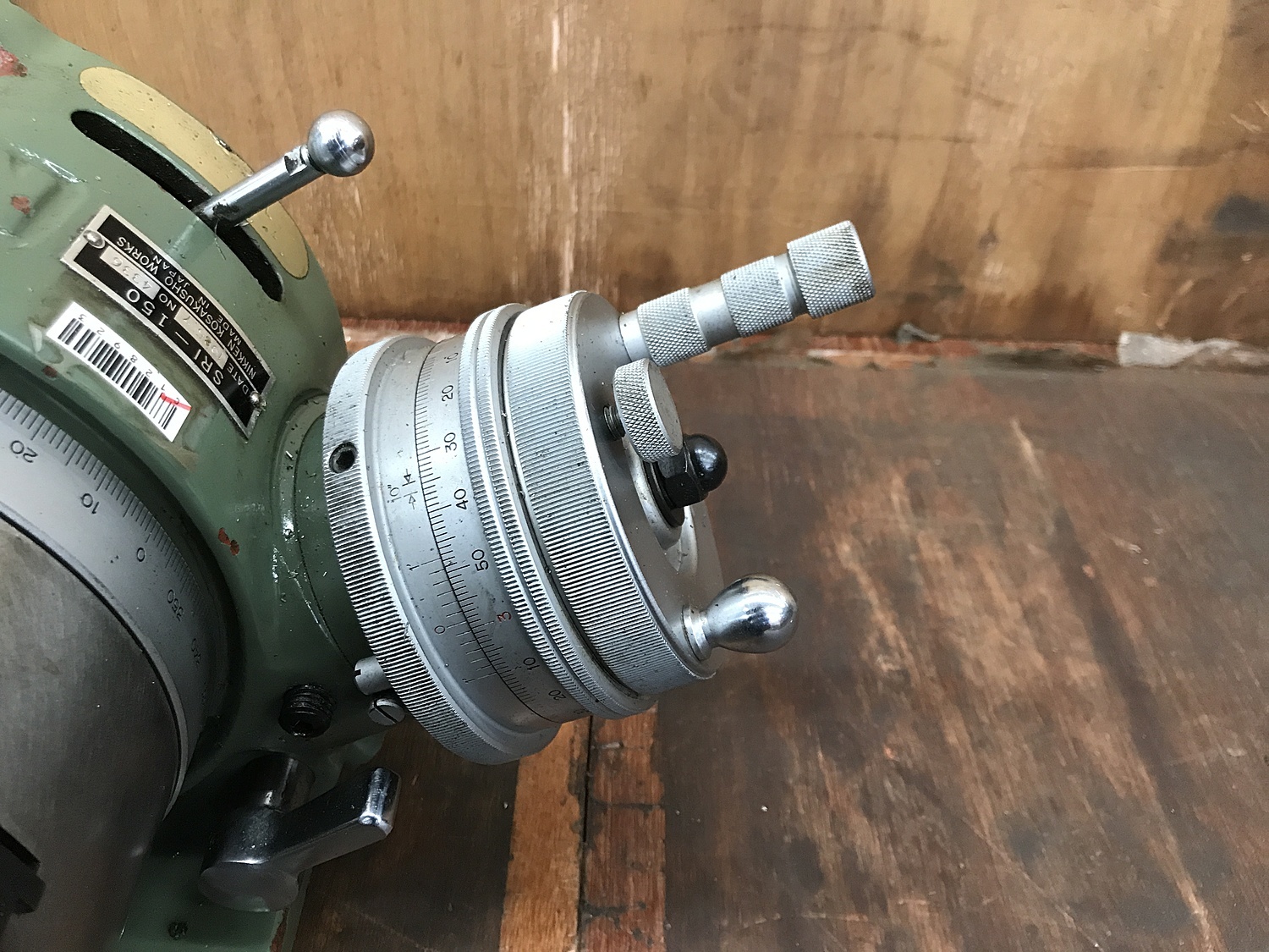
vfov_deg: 49.7
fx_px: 1026
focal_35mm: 28
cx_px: 634
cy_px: 476
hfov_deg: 63.4
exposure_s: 1/17
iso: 64
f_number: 1.8
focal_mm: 3.99
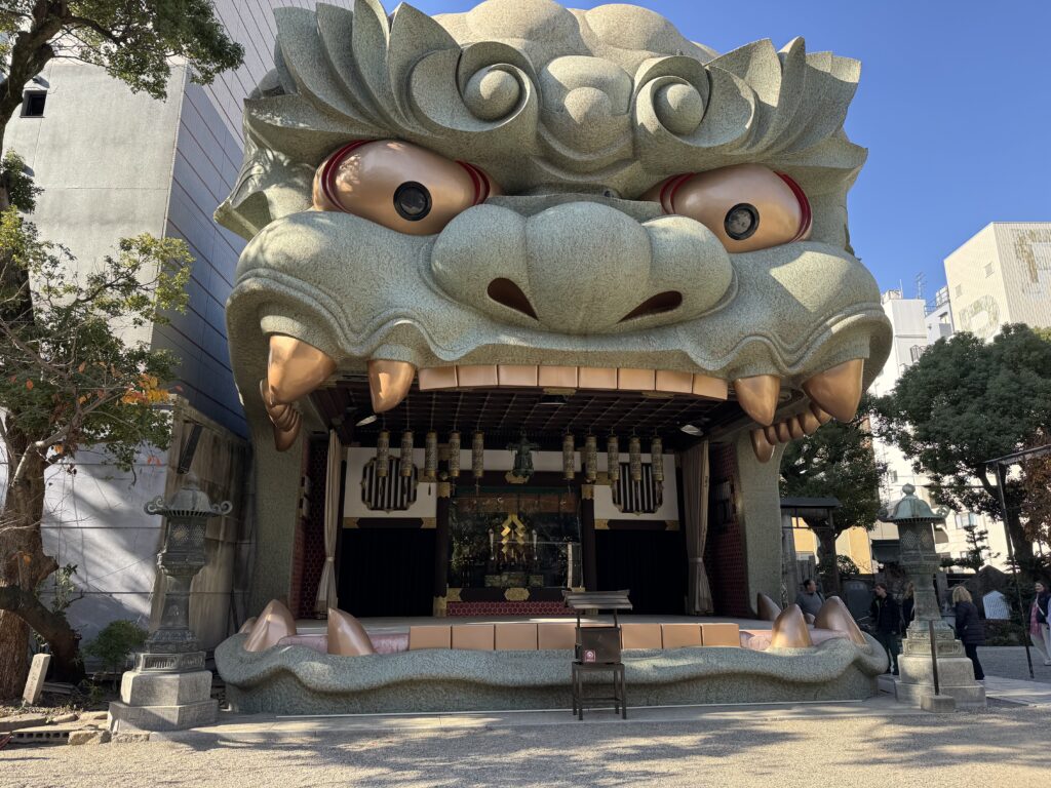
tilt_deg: +14.9
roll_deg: +0.6
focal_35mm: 24
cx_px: 526
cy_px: 394
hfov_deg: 71.6
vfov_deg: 56.8
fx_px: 729
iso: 80
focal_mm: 6.76
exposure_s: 1/864
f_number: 1.78
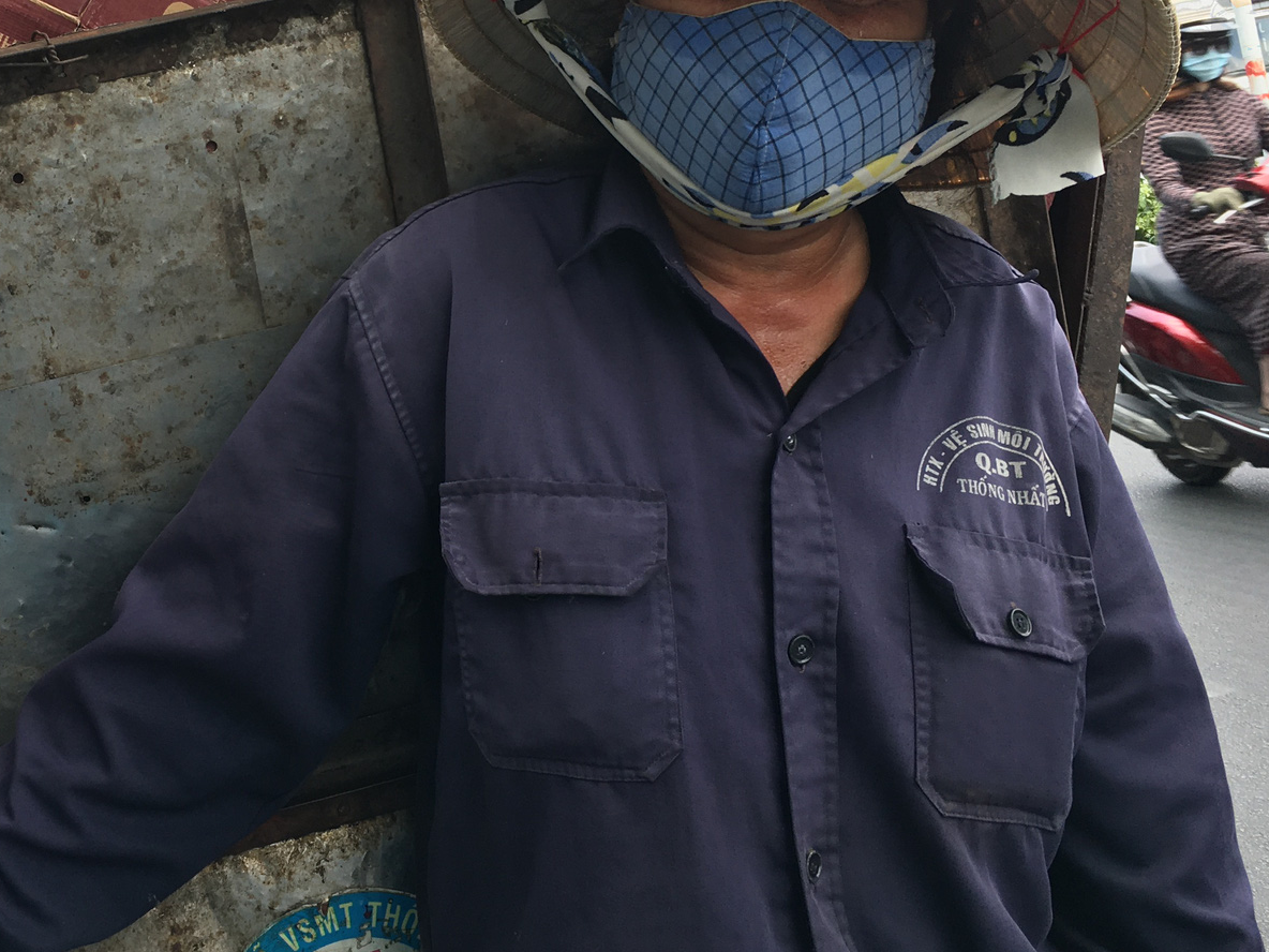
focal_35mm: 49
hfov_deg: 38.1
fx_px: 1796
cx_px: 353
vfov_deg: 29.2
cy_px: 238
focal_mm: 4.15
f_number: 2.2
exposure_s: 1/273
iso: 25
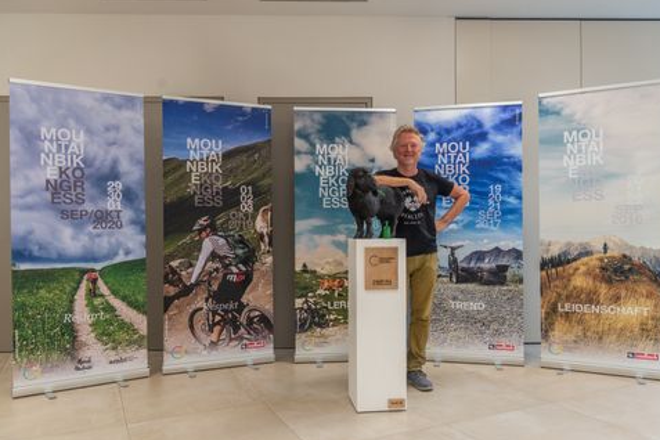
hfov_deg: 63.6
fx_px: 532
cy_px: 228
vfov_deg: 45.0
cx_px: 342
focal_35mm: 29
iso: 1250
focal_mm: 27
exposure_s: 1/100
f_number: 4.5
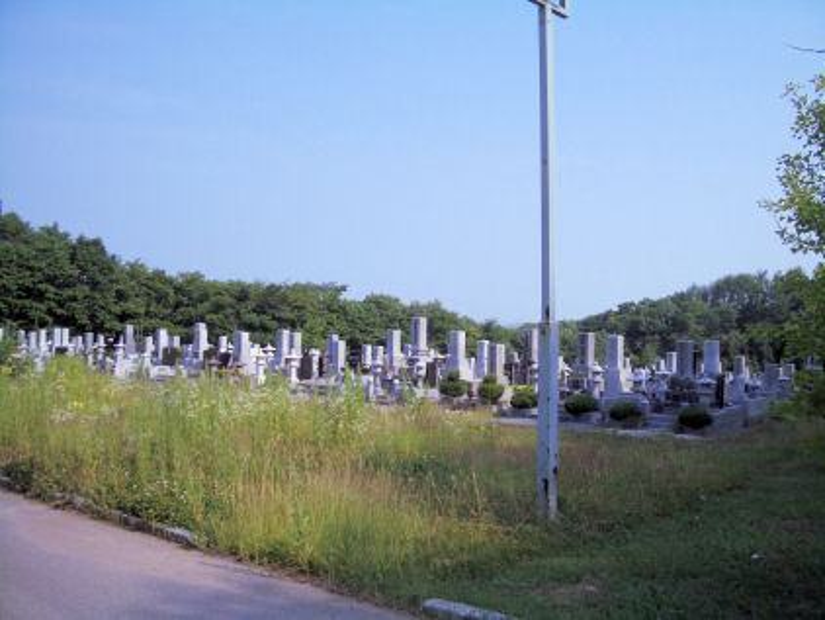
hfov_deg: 52.6
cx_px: 412
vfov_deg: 40.7
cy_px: 310
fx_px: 835
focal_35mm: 35
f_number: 4.3
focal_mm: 5.8
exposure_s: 1/640
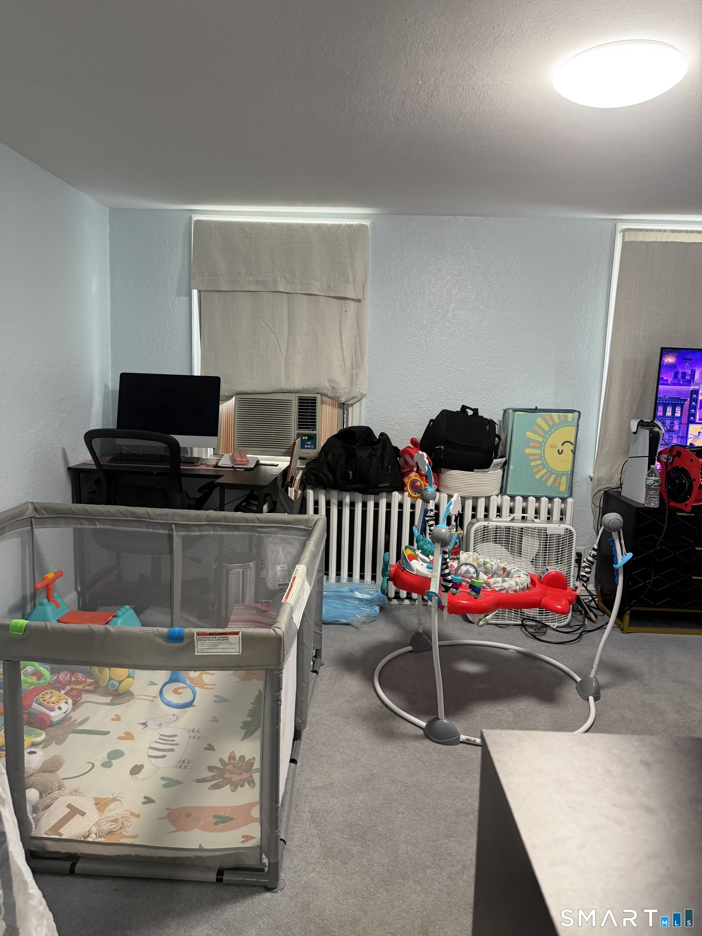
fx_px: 649
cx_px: 351
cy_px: 468
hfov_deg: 56.8
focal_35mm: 24
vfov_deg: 71.6
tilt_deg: -8.3
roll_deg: -0.7
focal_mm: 6.76
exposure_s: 1/60
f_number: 1.78
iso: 200
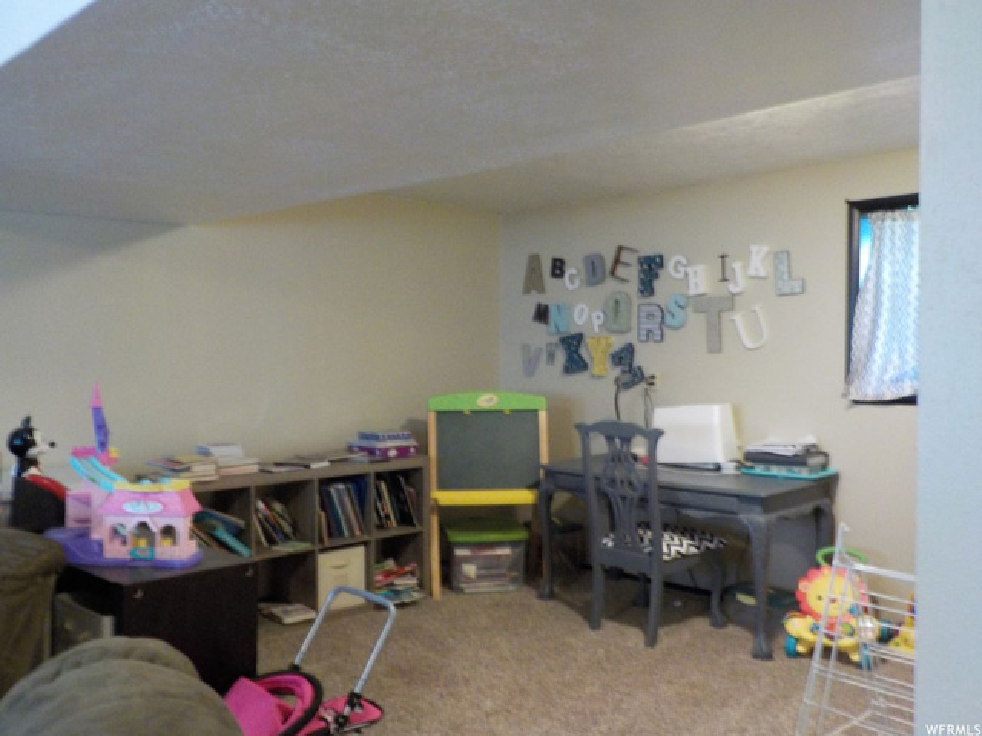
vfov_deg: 46.8
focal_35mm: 30
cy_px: 368
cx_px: 491
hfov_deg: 60.0
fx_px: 851
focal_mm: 4.1
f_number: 3.3
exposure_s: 1/10
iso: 400
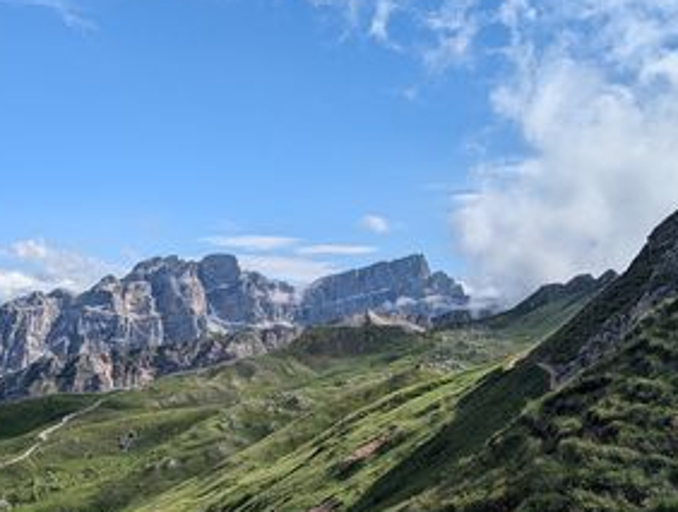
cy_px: 358
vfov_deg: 28.4
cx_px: 303
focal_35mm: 51
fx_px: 1001
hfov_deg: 37.4
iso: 45
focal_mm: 6.81
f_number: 1.85
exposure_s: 1/3145
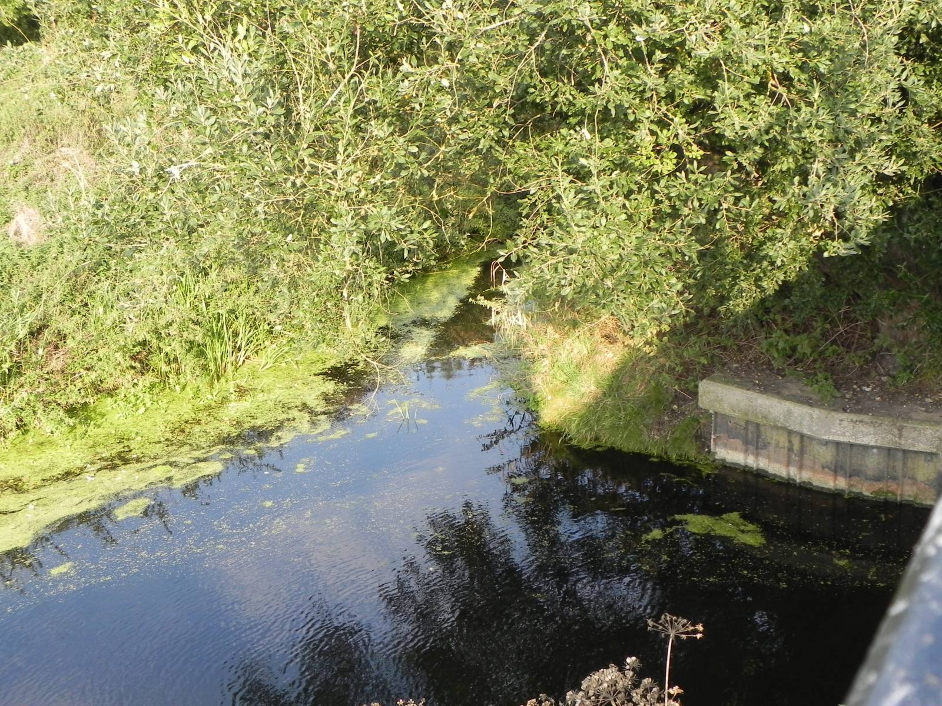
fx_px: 1252
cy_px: 353
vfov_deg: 31.5
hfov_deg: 41.2
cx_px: 471
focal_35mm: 46
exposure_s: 1/137
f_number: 4
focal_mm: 8.2
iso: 160
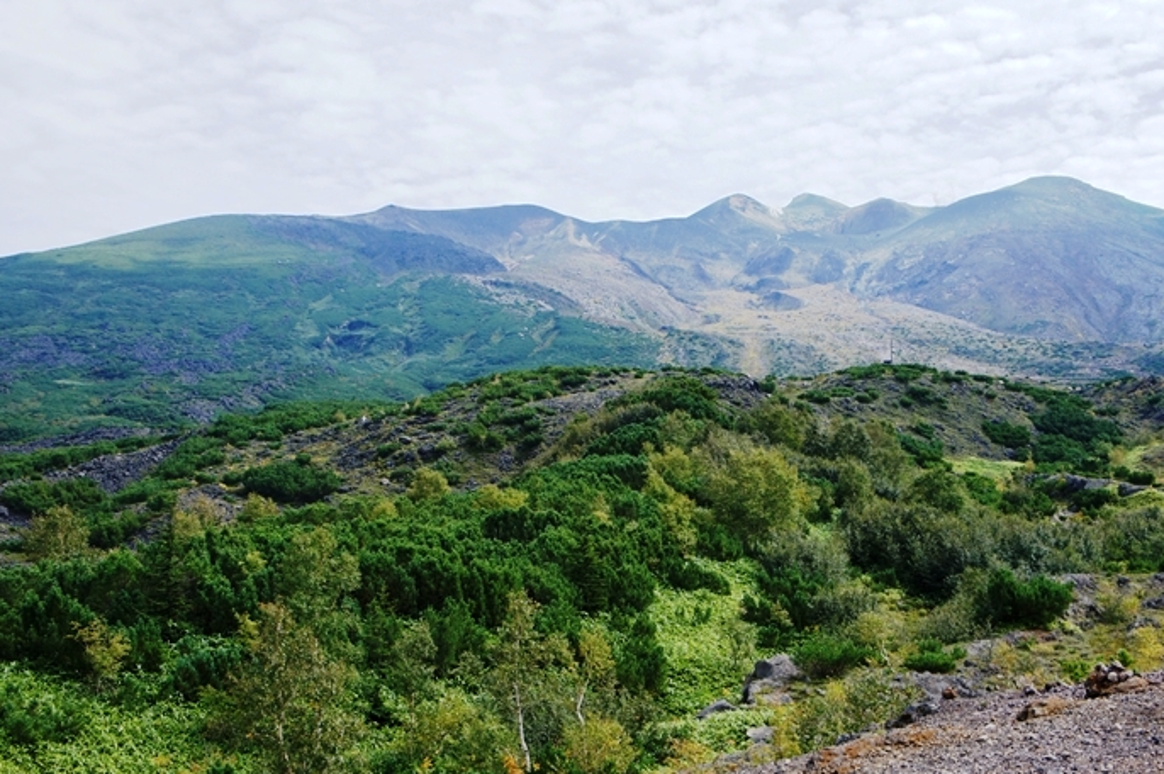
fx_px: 1583
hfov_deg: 40.3
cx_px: 631
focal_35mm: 49
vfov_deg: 27.5
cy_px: 384
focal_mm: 28
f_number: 7.1
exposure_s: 1/500
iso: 200
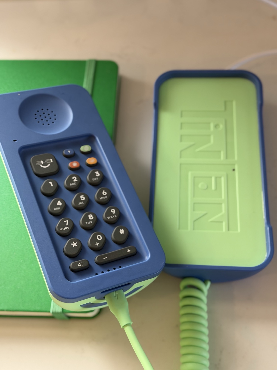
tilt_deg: -60.7
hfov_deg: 29.1
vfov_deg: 38.2
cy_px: 191
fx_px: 533
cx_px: 134
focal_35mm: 50
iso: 100
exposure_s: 1/60
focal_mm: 6.76
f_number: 1.78
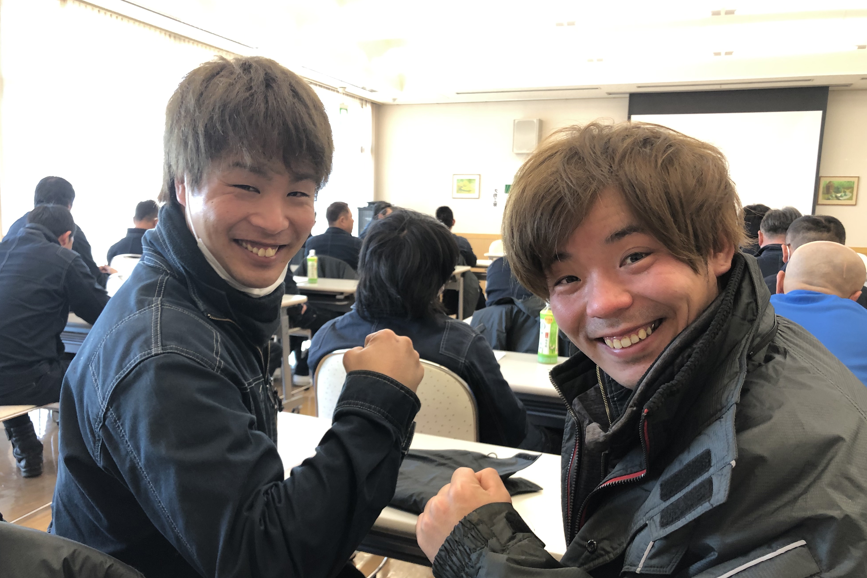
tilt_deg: -9.1
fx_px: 722
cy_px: 320
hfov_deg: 61.9
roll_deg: -1.3
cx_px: 422
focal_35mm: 30
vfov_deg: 43.5
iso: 40
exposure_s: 1/17
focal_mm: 4
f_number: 1.8
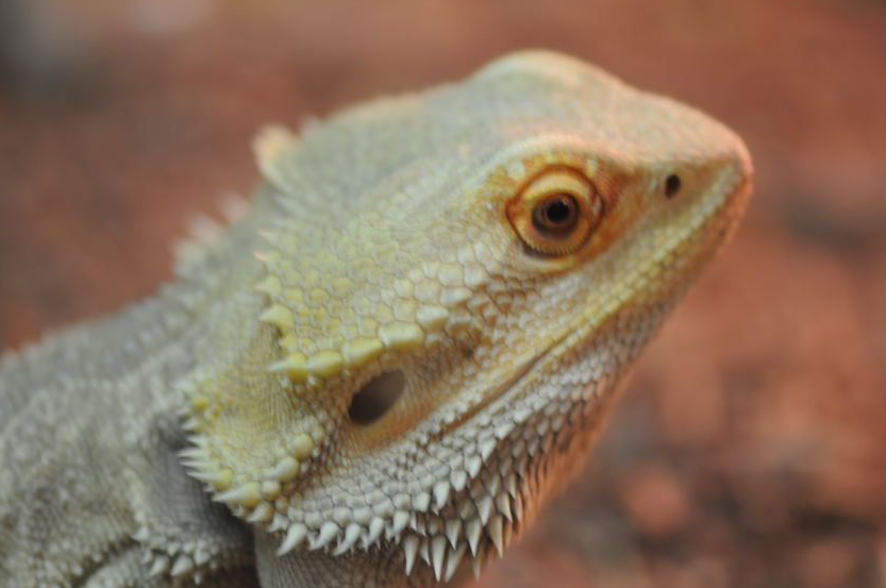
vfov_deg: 7.1
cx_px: 508
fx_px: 4759
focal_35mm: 194
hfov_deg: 10.6
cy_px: 249
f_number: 3
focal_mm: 105
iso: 200
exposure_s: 1/20
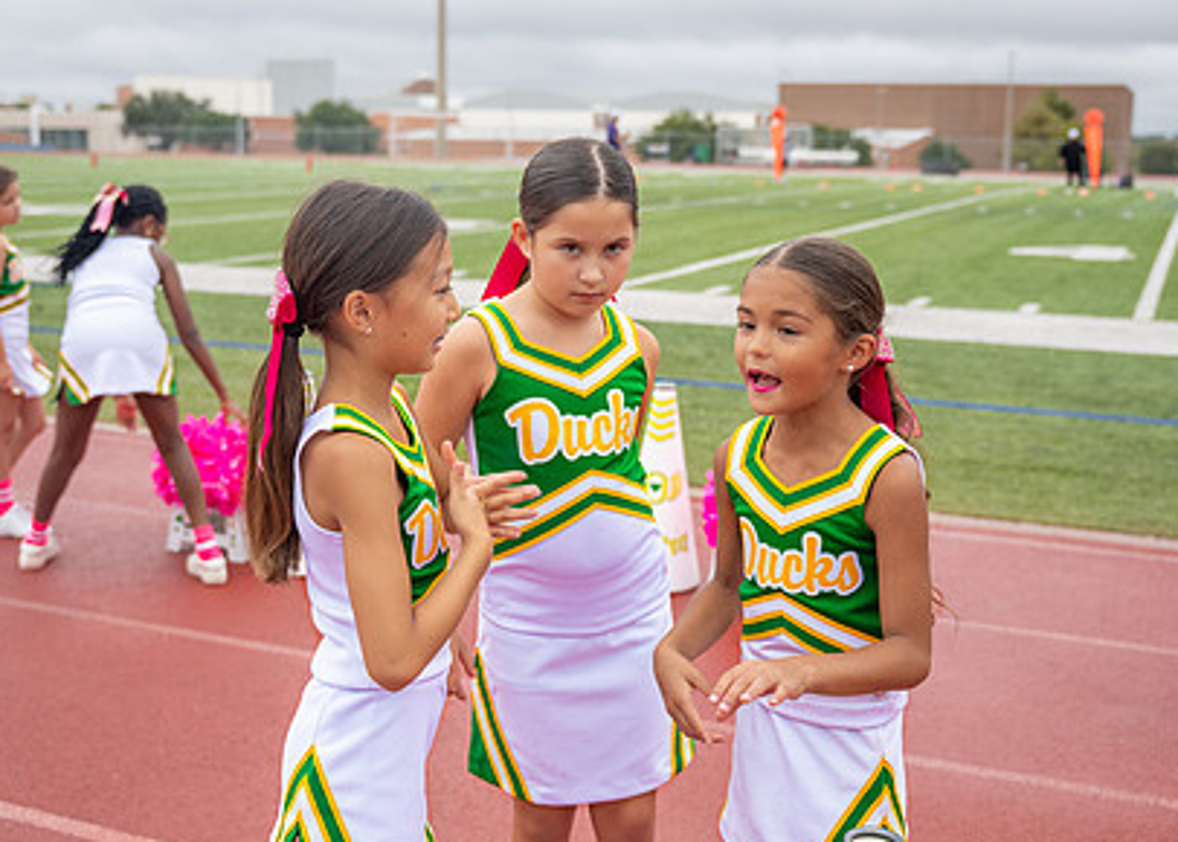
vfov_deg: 31.9
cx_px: 558
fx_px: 1472
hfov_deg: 43.6
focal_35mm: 44
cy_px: 415
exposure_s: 1/1250
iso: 320
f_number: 2.8
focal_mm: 29.4
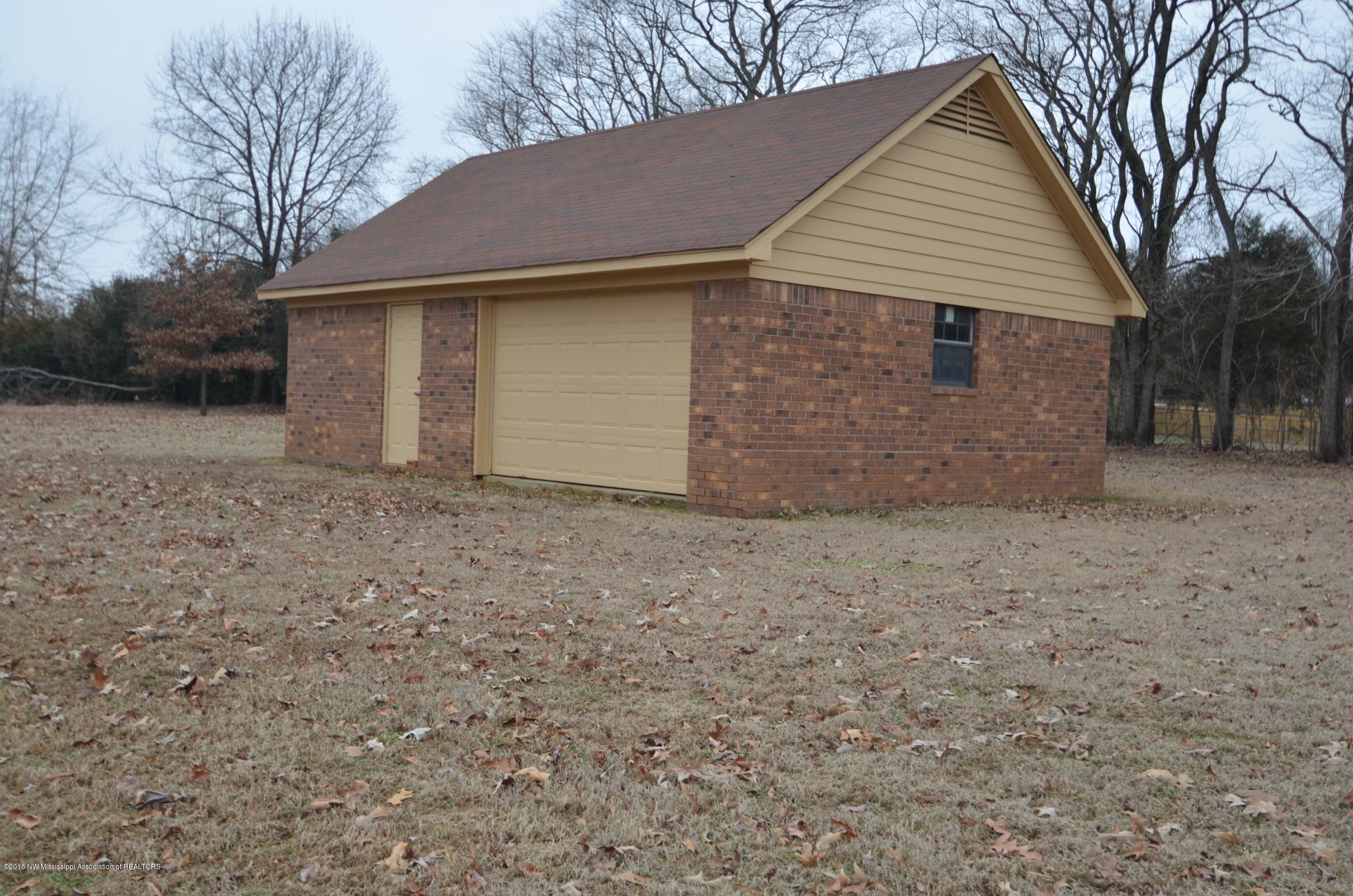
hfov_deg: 53.2
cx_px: 676
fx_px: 1350
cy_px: 448
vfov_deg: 36.7
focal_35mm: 36
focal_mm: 24
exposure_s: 1/50
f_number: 4.5
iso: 100
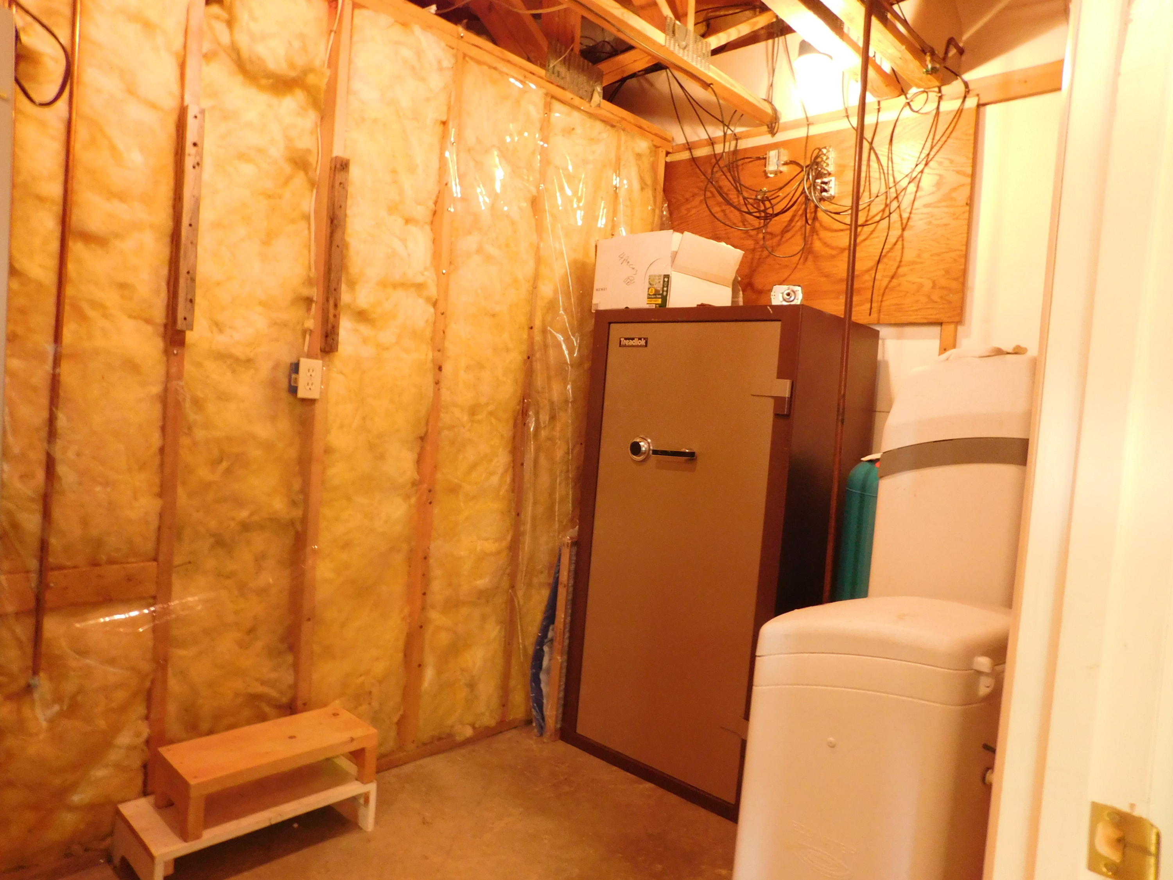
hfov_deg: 73.9
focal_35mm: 23
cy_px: 440
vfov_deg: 58.9
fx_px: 779
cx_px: 586
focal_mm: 4
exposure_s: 1/8
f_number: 3
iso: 400
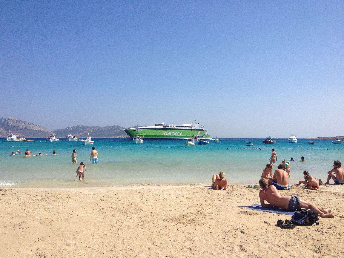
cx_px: 172
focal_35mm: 35
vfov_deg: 40.7
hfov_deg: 52.6
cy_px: 129
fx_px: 348
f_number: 2.4
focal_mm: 4.28
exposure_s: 1/2632
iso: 50
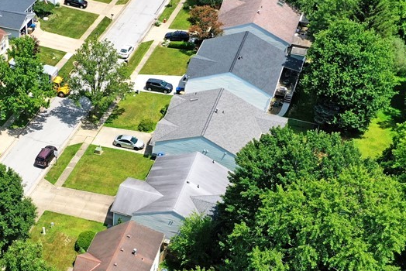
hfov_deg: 33.3
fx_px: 654
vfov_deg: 23.2
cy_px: 204
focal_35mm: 58
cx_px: 68
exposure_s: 1/500
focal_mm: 10.26
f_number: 6.3
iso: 100
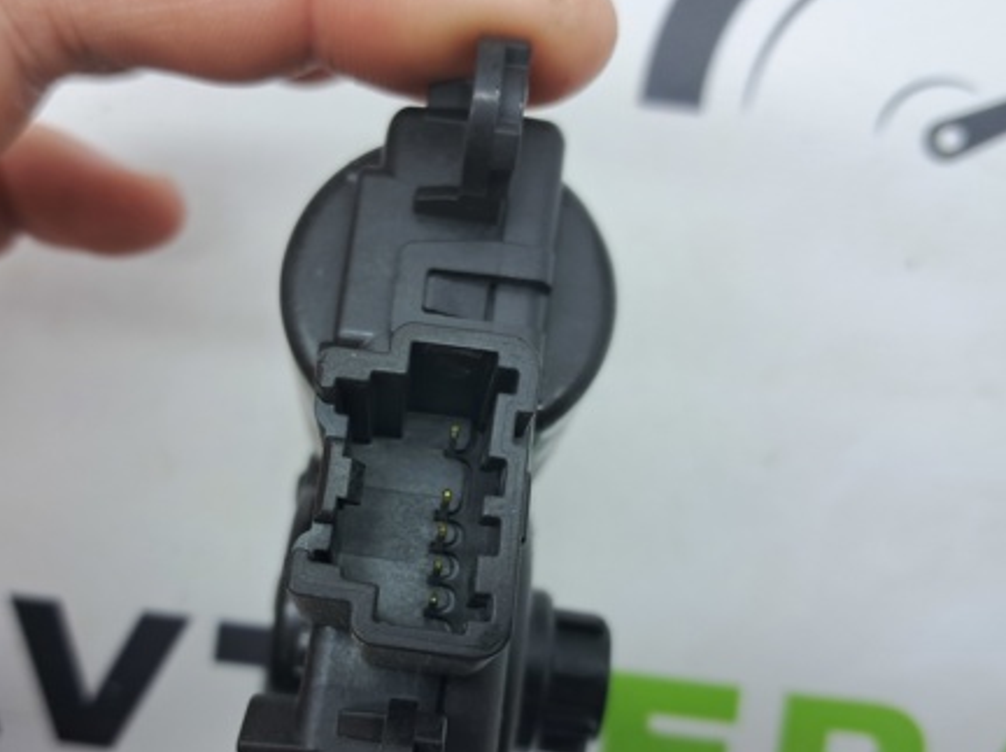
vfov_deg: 35.7
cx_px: 410
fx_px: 1161
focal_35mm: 40
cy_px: 467
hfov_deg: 46.6
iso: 50
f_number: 1.8
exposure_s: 1/50
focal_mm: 4
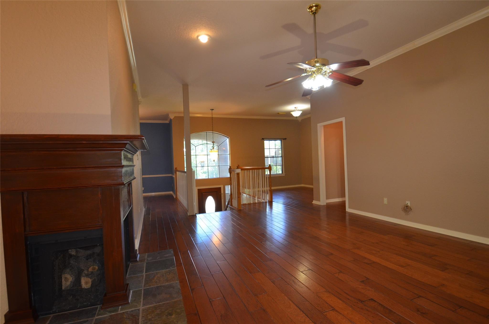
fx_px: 234
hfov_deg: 92.6
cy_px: 162
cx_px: 244
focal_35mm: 17
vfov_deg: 69.4
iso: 560
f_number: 3.5
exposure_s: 1/60
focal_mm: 11.5
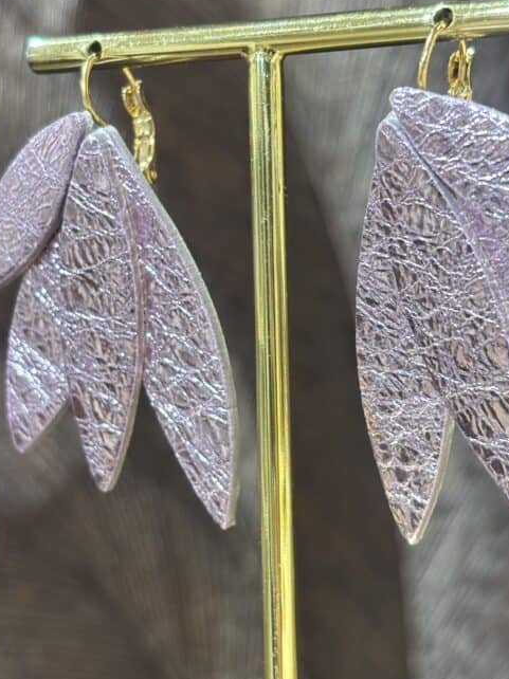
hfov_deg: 17.8
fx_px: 1628
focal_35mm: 83
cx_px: 296
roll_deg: +1.1
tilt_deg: -2.8
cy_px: 331
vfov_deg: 23.6
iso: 50
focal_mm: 5.96
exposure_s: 1/50
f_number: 1.6
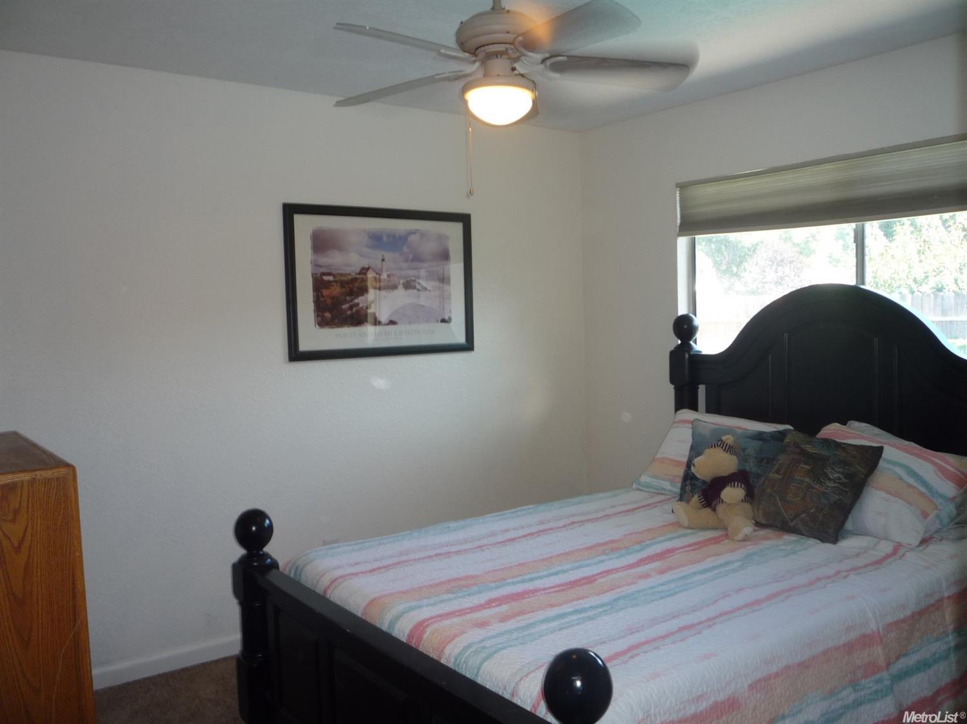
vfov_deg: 46.8
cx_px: 484
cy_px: 362
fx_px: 838
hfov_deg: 60.0
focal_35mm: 30
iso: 100
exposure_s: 1/30
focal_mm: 5.2
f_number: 3.3
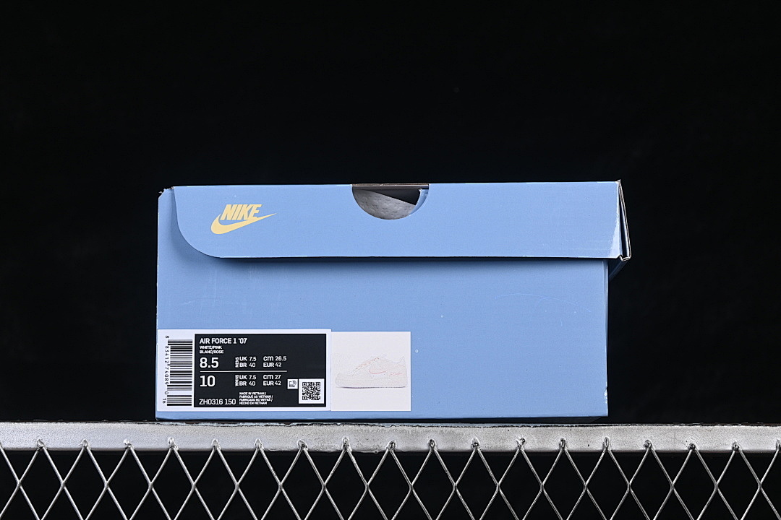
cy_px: 260
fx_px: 1627
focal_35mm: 75
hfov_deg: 27.0
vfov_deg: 18.2
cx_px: 390
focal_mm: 50
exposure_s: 1/80
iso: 160
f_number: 8
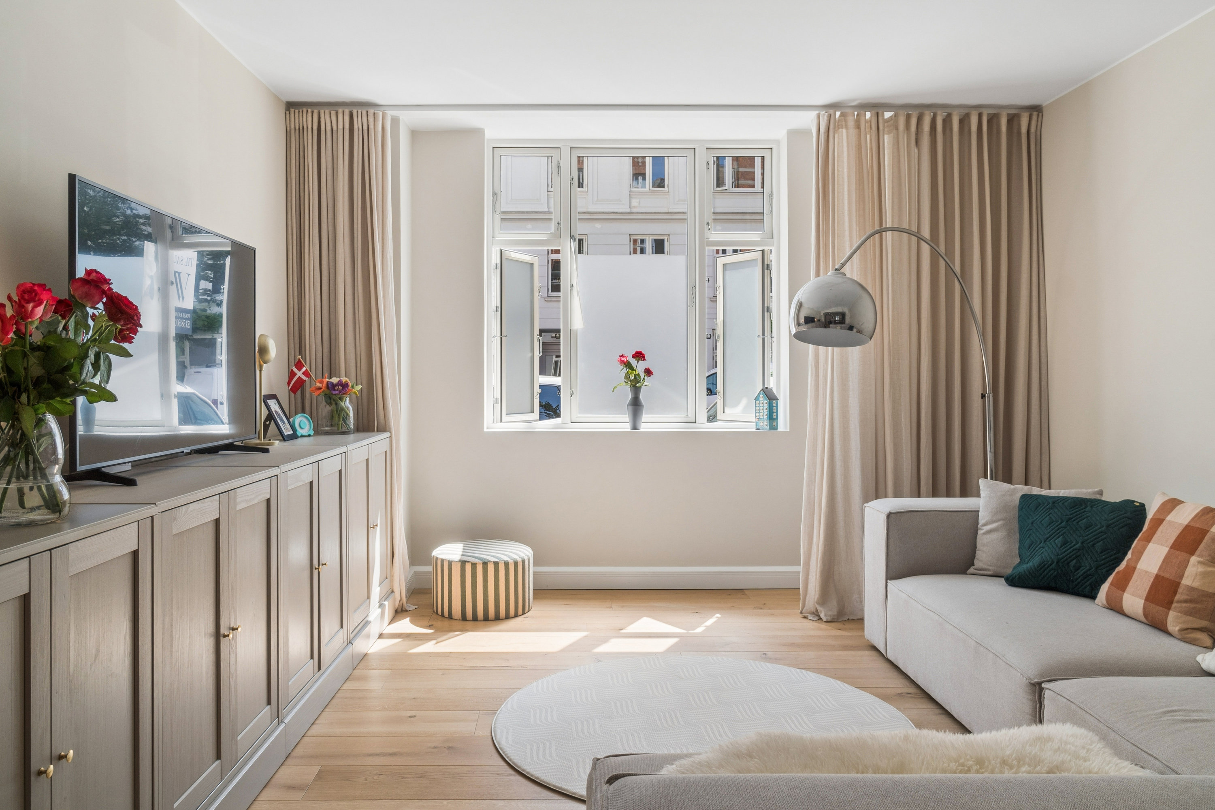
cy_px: 405
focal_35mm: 26
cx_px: 608
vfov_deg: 50.4
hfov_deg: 70.4
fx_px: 861
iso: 200
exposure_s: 1/400
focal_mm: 17
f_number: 8
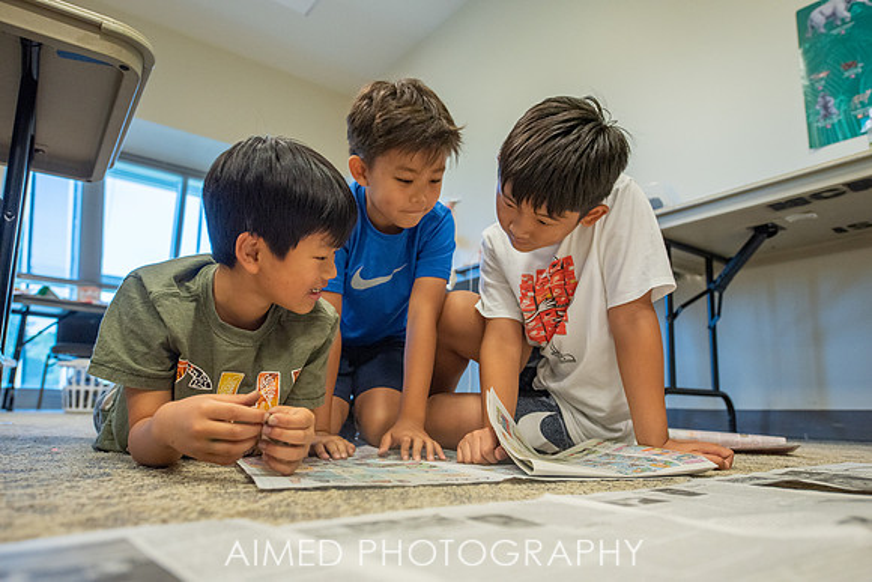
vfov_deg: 53.2
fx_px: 581
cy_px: 291
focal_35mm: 24
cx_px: 436
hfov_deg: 73.7
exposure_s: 1/320
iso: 1000
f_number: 3.5
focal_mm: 24
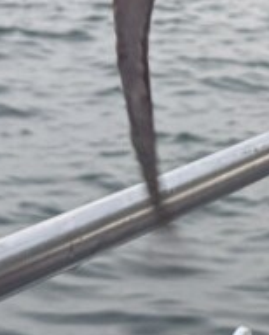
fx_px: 1212
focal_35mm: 122
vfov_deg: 14.4
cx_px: 618
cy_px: -202
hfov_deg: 10.9
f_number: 1.78
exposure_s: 1/77
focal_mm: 6.76
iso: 200
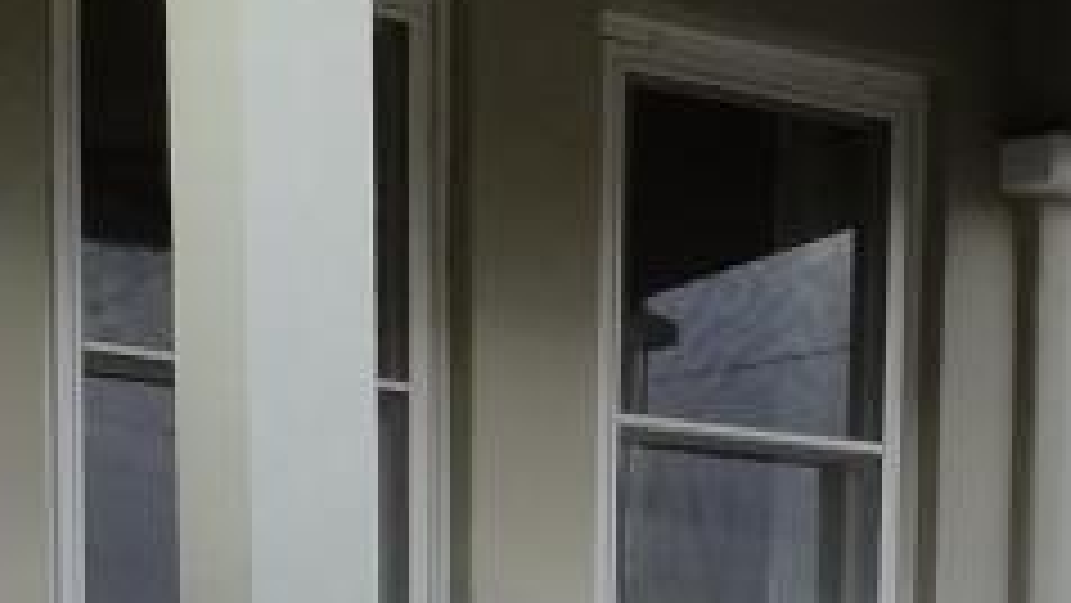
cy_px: 1192
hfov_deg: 17.6
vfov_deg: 9.3
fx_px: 3465
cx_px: 432
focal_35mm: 122
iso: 50
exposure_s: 1/1076
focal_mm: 4.2
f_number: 1.7
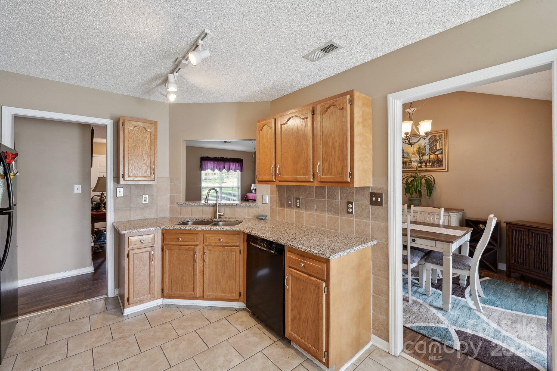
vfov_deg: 81.2
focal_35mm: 14
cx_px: 278
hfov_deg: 104.3
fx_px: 217
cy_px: 186
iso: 400
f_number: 11
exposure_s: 1/4
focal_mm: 14
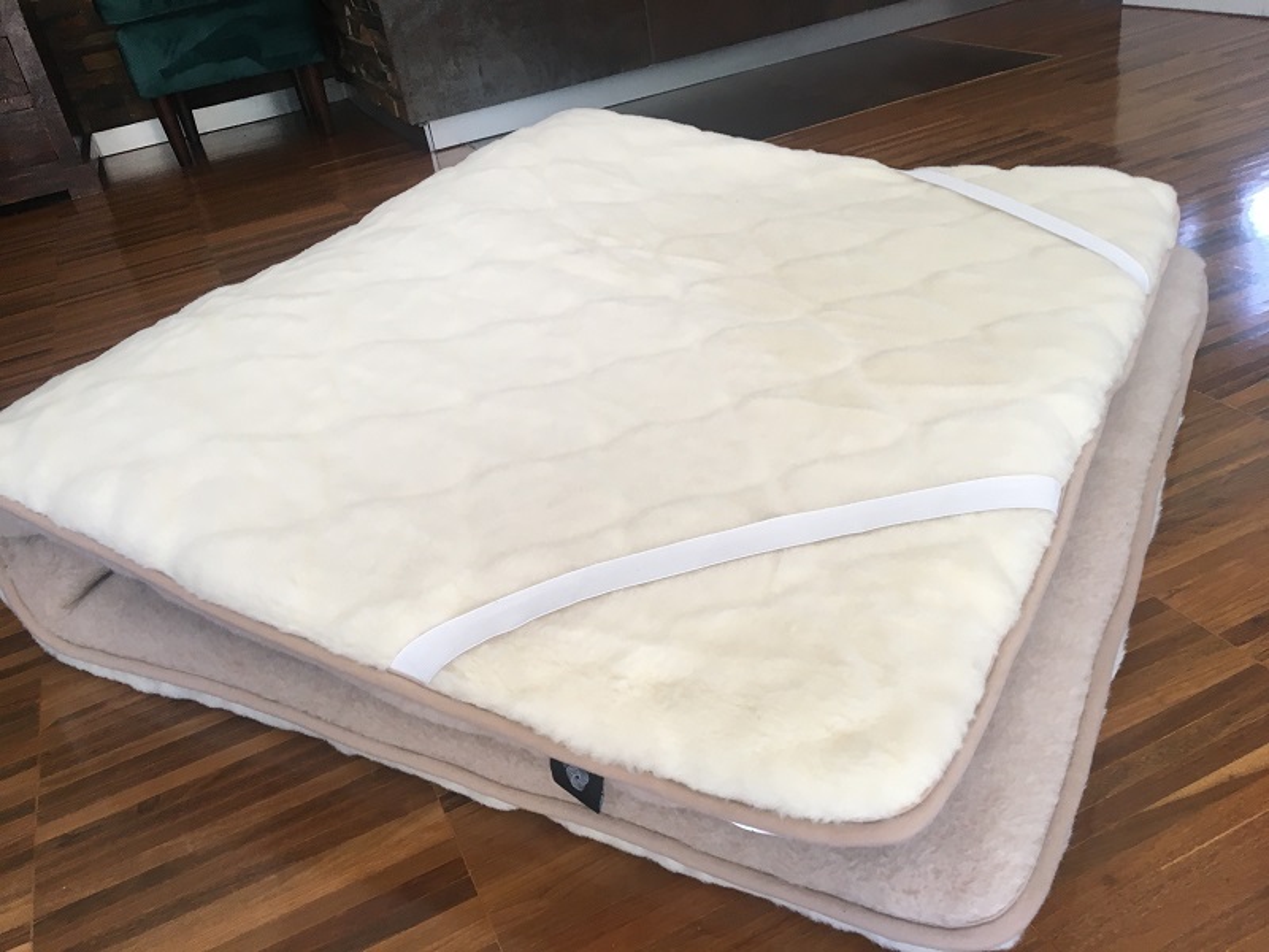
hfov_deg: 61.7
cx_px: 634
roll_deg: +10.5
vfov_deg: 48.2
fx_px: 1063
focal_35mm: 29
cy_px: 476
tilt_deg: -31.4
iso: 32
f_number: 2.2
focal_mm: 4.15
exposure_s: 1/33
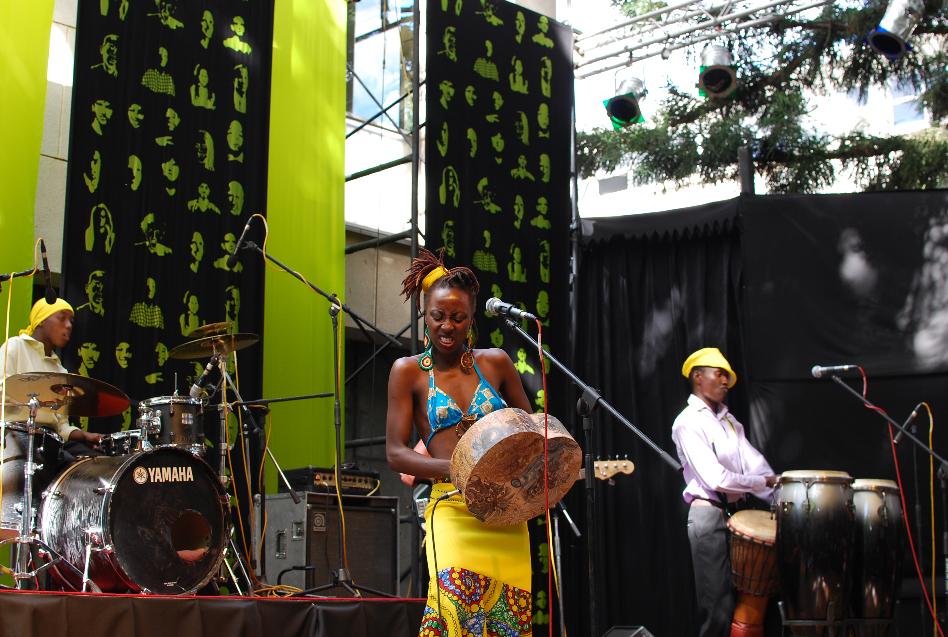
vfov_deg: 25.9
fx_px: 1385
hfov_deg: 37.8
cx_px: 474
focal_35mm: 52
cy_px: 318
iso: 200
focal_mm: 35
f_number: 4
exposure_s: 1/60
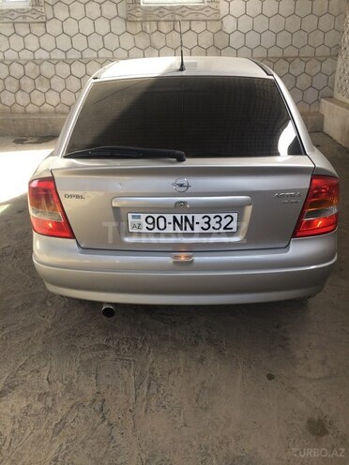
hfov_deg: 48.2
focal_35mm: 29
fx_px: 390
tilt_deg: -25.6
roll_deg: +1.6
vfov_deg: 61.7
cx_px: 174
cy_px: 232
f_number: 2.2
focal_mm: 4.15
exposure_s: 1/100
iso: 32
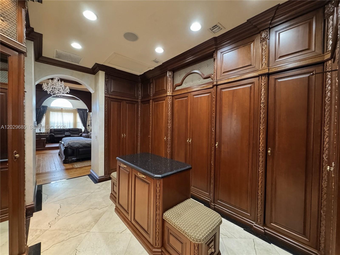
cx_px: 170
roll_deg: -0.8
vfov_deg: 85.7
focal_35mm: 14
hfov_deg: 102.1
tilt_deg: -1.2
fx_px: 138
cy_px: 128
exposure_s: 1/40
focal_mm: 2.22
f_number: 2.2
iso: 1000
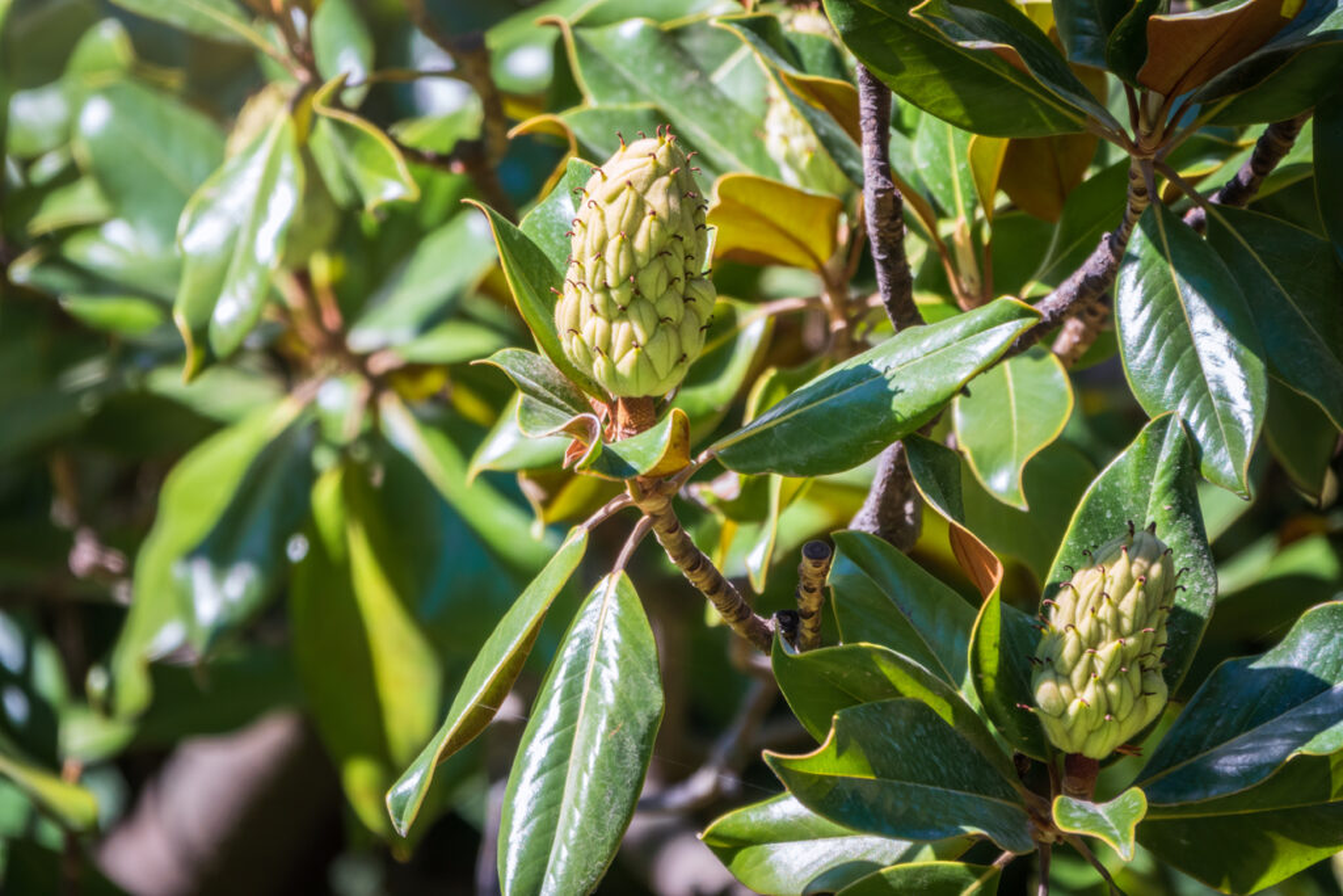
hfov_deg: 3.4
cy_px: 448
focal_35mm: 600
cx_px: 672
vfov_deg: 2.3
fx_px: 22385
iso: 100
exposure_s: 1/320
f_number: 4
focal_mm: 220
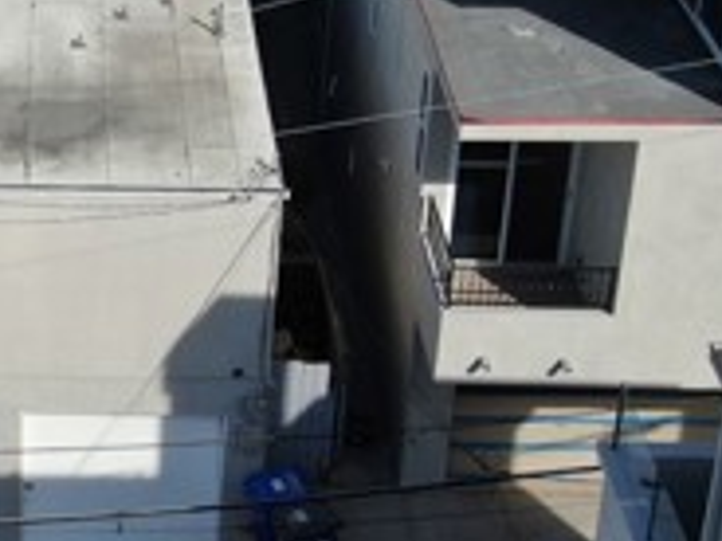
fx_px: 2399
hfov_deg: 16.7
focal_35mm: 115
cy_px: 259
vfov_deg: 12.9
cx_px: -39
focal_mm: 5.57
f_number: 3.2
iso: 100
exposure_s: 1/1600
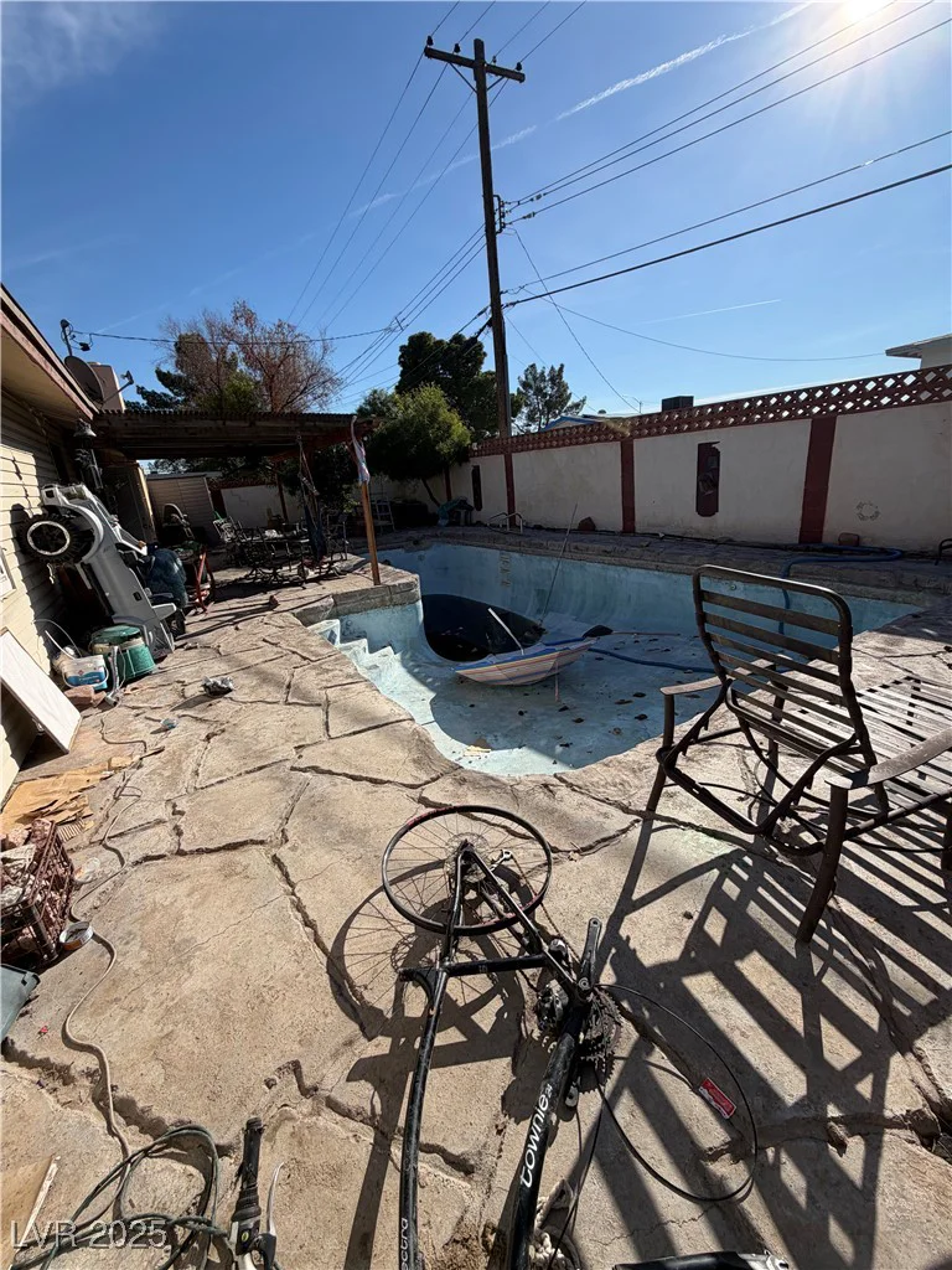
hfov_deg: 85.7
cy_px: 635
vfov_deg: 102.1
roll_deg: +6.3
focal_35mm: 14
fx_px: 513
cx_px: 476
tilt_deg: -17.4
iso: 20
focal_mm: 2.22
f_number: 2.2
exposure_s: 1/942
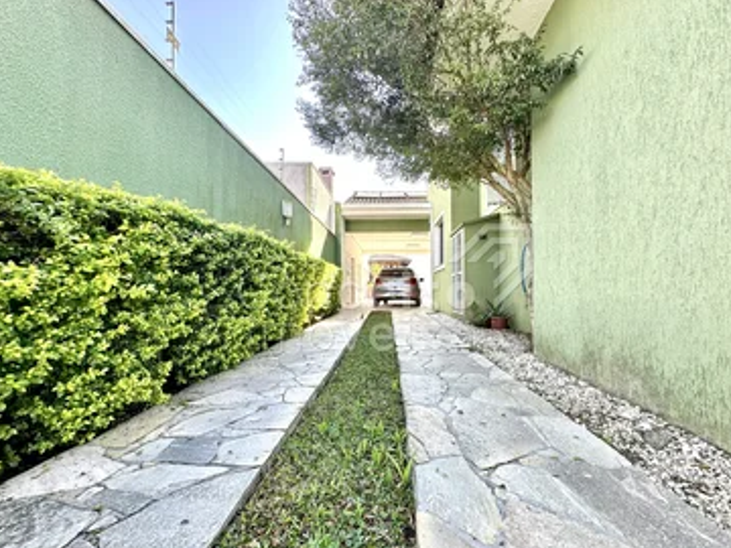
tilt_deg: +1.3
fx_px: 317
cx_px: 386
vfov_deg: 81.7
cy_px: 287
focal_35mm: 15
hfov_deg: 98.1
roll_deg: +0.3
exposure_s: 1/181
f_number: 2.2
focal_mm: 2.22
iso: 40
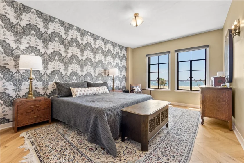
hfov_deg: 100.4
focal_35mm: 15
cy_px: 82
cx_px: 122
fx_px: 102
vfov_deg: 77.3
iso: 400
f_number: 8
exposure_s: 1/10
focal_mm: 10
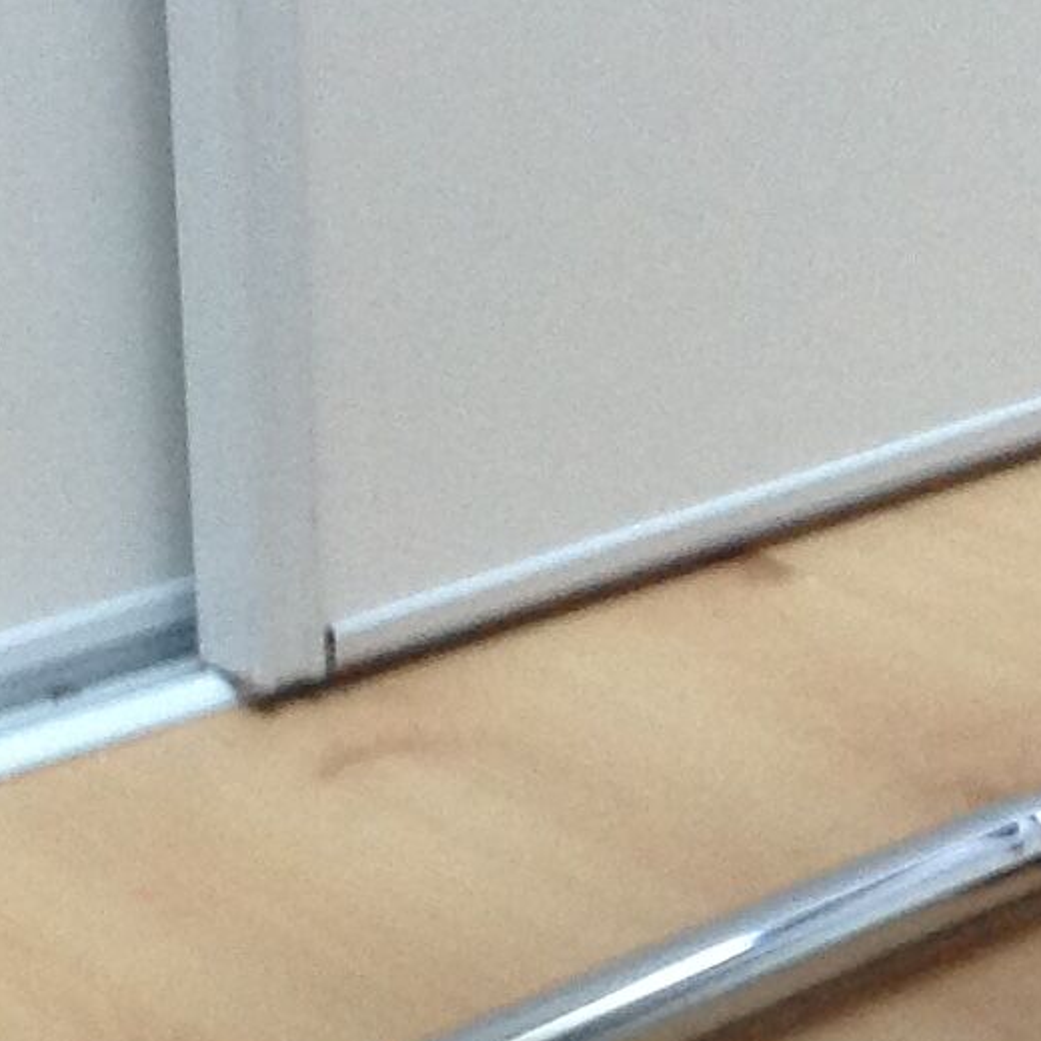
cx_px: 777
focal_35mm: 154
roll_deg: +1.8
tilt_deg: -24.9
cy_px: 751
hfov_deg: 11.3
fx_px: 5240
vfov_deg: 11.3
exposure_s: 1/15
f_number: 2.4
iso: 160
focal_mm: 4.28
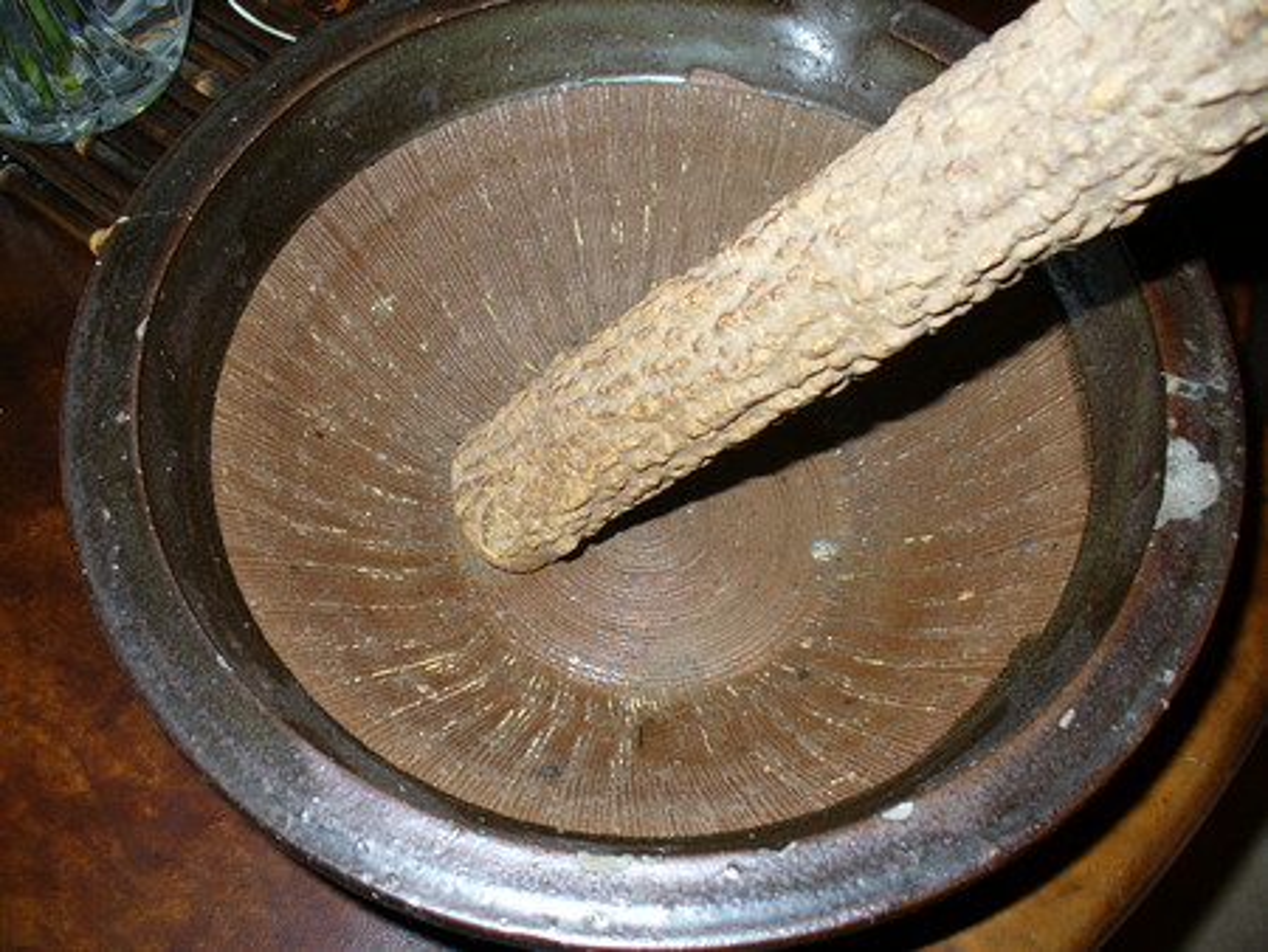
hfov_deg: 50.1
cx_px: 634
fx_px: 1356
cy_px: 476
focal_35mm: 37
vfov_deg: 38.7
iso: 80
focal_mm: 6.1
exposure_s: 1/60
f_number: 2.8
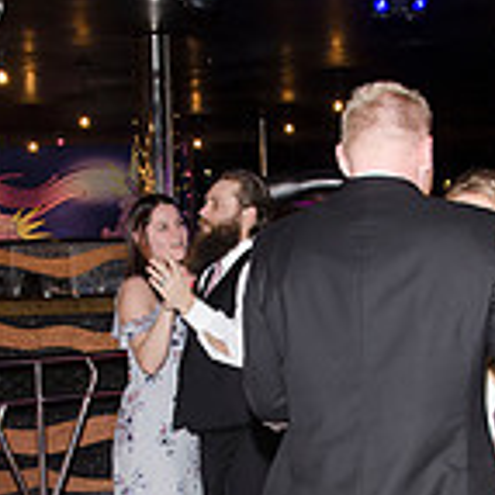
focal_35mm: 88
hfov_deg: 19.7
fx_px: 1424
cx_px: 256
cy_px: 415
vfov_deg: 19.5
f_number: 5.6
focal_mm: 22
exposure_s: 1/60
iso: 400
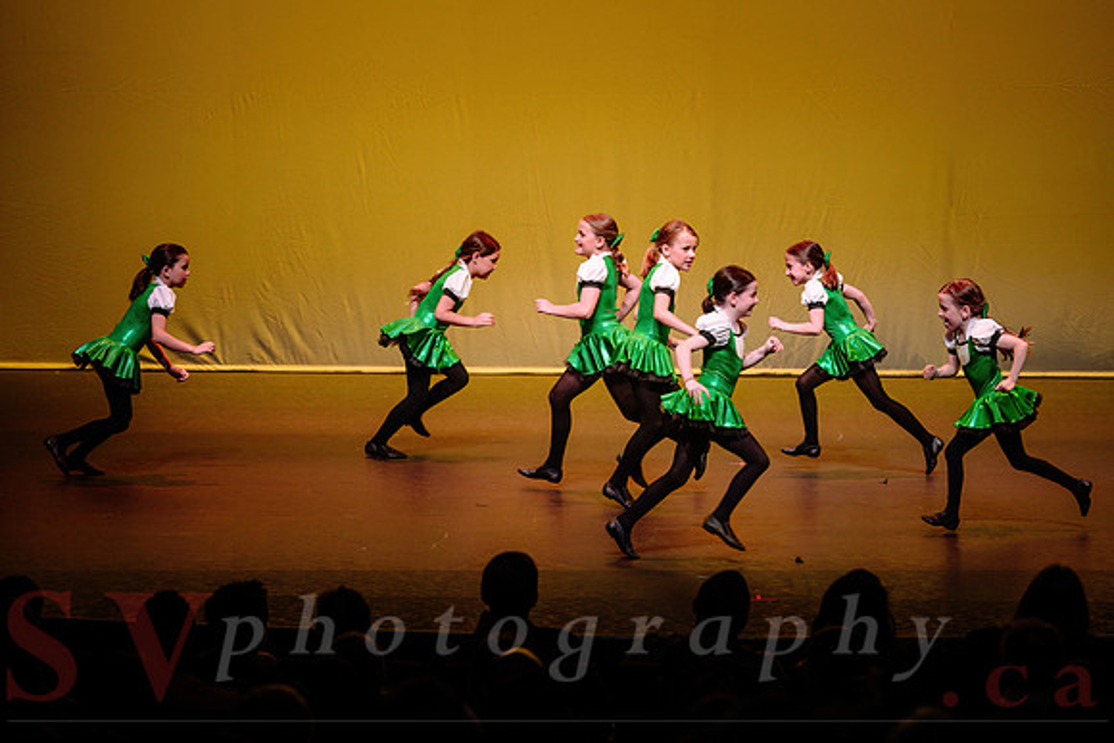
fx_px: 3622
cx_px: 639
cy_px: 317
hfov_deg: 17.5
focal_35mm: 117
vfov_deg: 11.7
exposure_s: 1/500
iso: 1250
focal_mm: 102
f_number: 2.8
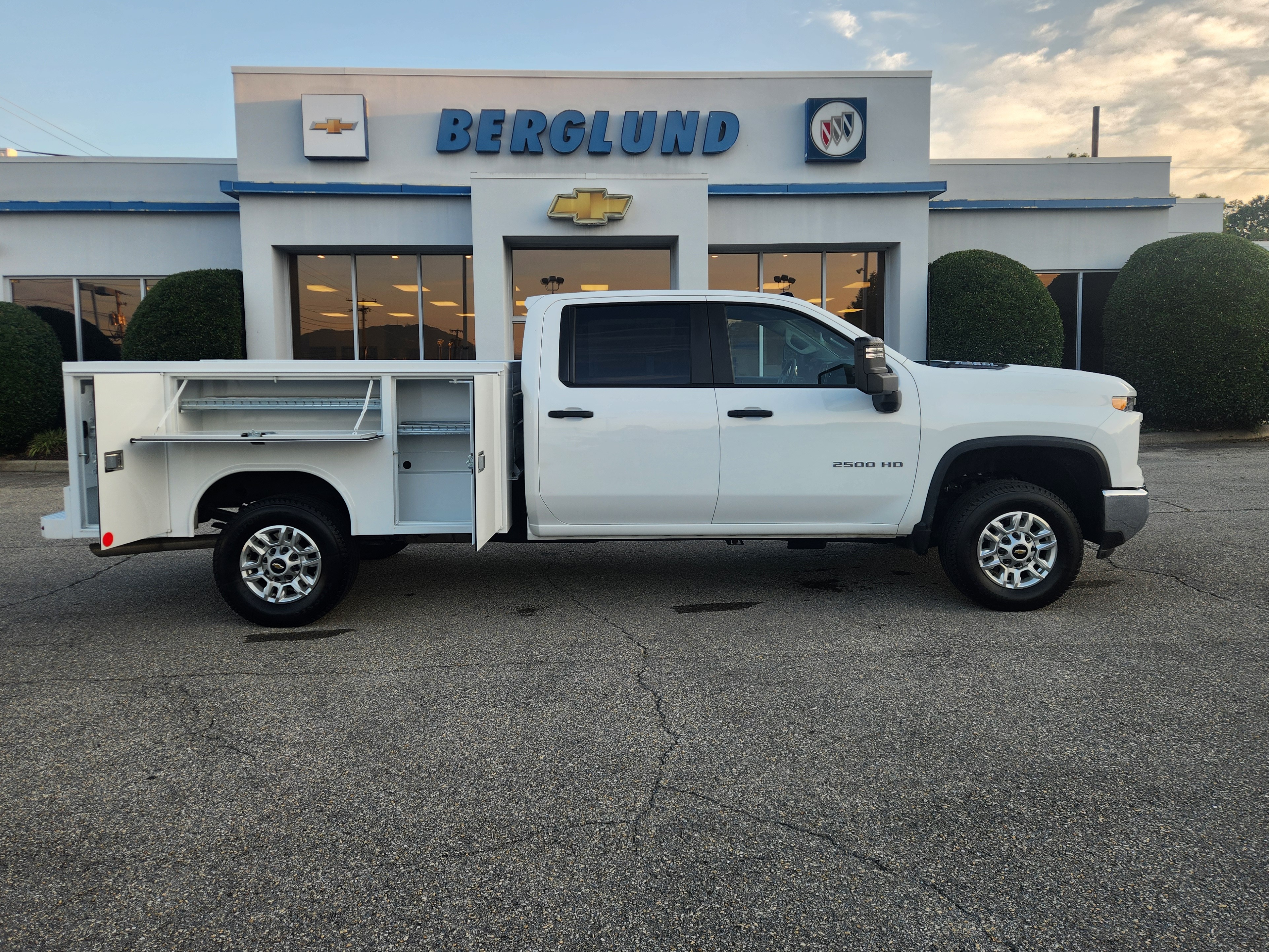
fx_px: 880
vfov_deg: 56.8
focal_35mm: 24
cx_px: 640
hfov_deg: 71.6
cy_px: 456
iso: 20
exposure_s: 1/219
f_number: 1.8
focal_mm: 5.4
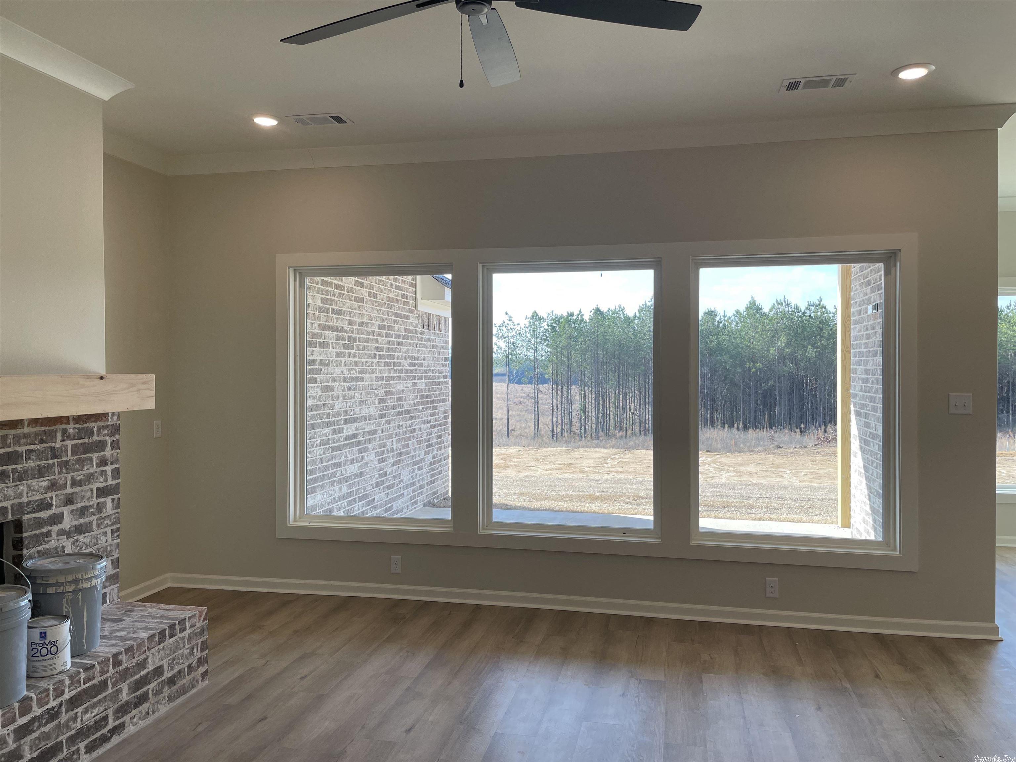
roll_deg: +0.1
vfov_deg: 53.1
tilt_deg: -1.3
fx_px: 763
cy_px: 381
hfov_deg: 67.3
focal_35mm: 26
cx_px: 508
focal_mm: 4.2
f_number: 1.6
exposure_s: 1/224
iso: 32
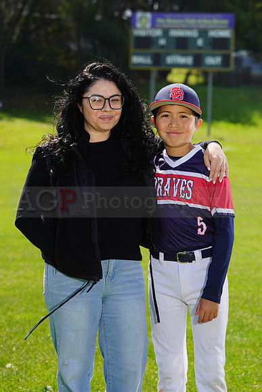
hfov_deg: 9.6
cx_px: 131
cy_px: 196
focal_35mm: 143
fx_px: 1560
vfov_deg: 14.3
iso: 100
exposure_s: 1/250
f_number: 8
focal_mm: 143
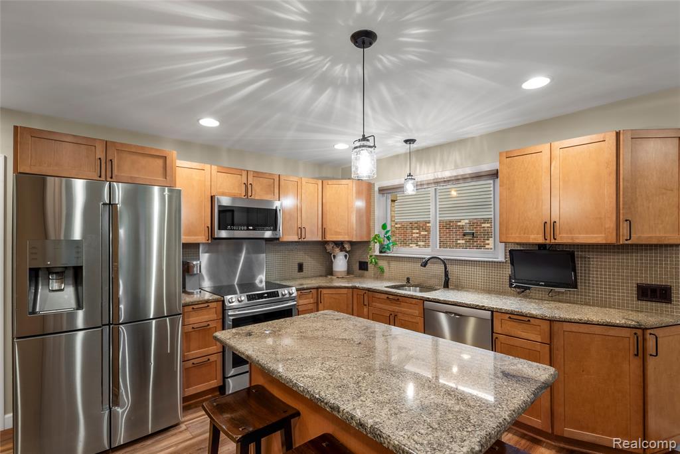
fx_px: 321
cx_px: 340
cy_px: 227
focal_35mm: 17
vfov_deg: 70.5
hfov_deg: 93.3
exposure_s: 1/3
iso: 100
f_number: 4
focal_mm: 17
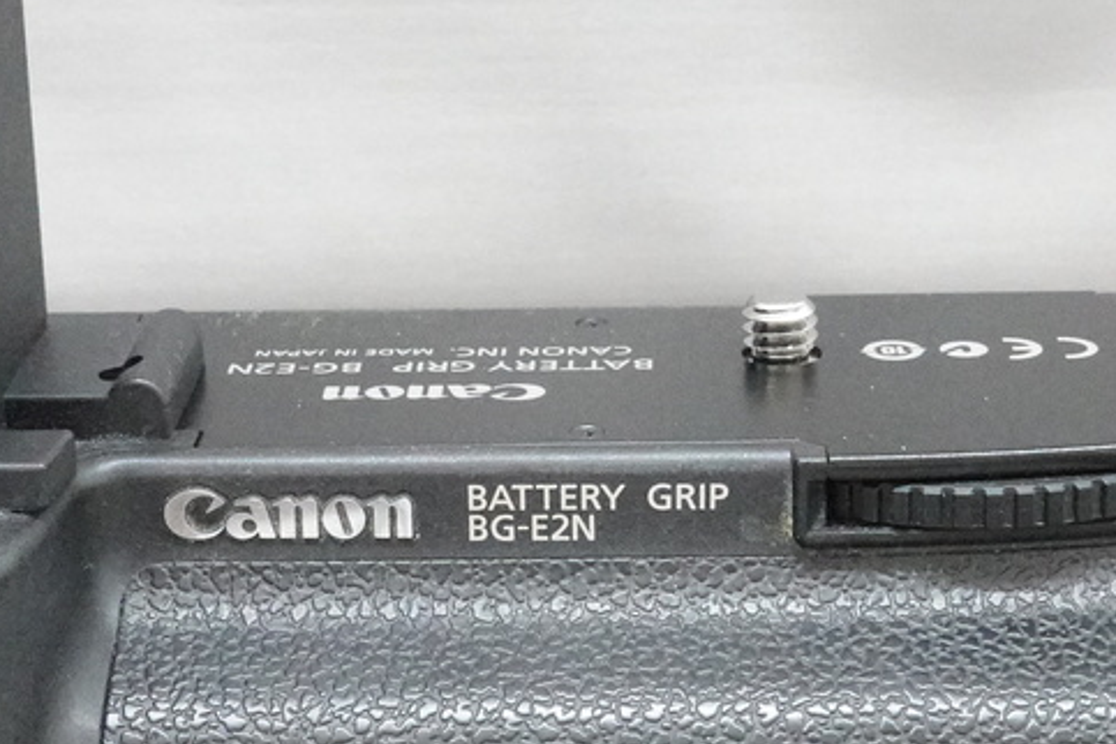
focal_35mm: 92
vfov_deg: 14.9
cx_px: 617
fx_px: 2852
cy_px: 314
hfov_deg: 22.1
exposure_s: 1/40
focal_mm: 13.56
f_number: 8
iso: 5000
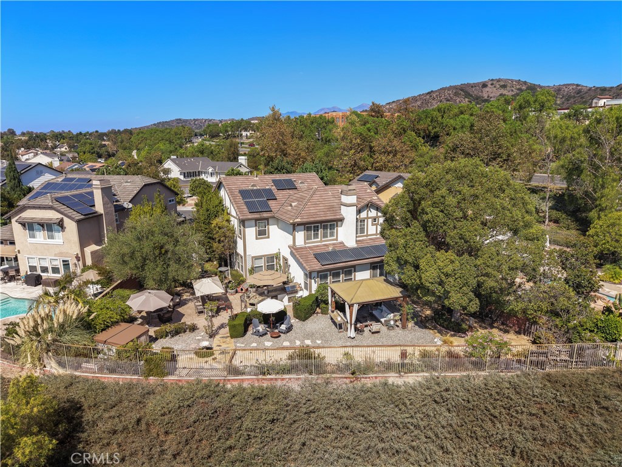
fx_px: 431
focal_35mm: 24
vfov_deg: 56.8
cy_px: 234
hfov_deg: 71.6
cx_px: 311
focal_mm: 8.67
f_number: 1.8
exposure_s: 1/3000
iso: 100
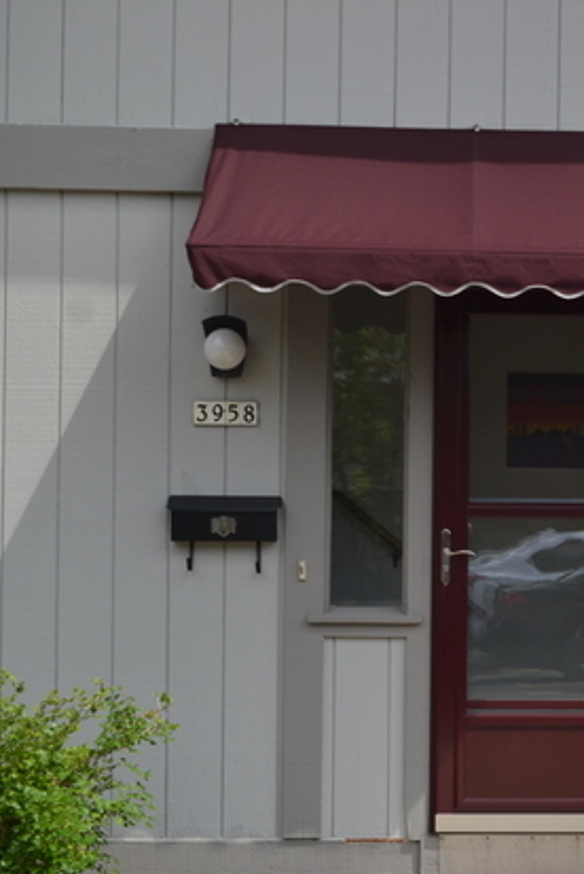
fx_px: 1917
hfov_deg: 17.0
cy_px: 478
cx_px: 550
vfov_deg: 25.7
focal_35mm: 79
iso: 100
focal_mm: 29
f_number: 6.3
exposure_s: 1/200
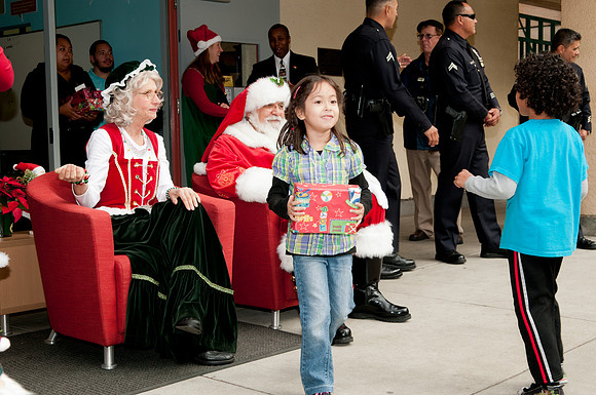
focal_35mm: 51
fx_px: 843
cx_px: 298
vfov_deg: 26.4
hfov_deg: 38.9
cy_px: 198
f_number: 8
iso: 320
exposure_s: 1/250
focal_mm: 34
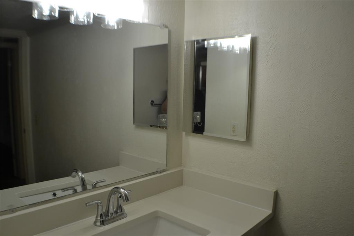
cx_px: 177
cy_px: 118
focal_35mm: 36
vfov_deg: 36.8
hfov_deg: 53.1
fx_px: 354
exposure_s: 1/80
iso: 400
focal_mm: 24
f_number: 4.5
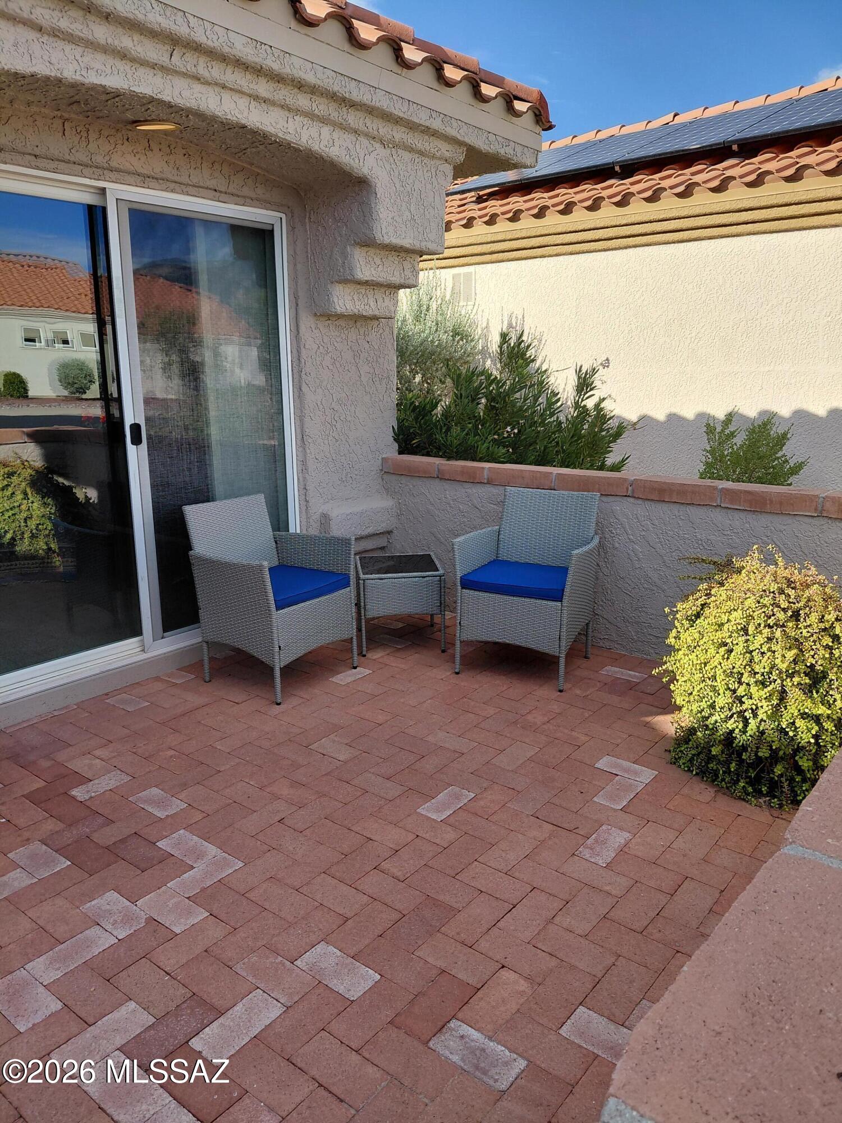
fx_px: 811
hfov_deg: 54.9
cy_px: 562
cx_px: 421
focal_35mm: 25
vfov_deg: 69.4
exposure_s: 1/1292
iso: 50
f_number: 1.8
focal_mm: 4.69
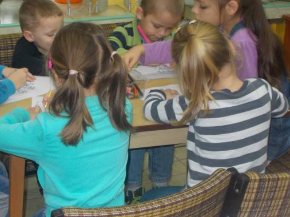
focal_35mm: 74
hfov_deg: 26.2
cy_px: 108
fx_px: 620
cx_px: 108
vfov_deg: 19.9
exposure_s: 1/30
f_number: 4.5
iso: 200
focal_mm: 9
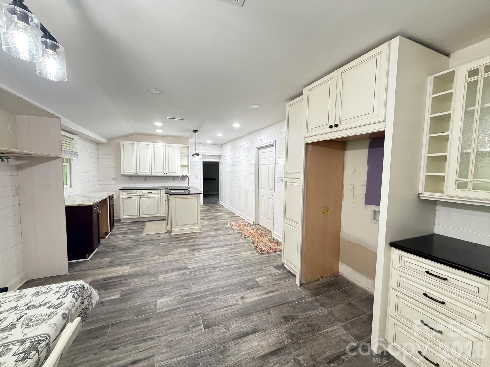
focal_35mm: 14
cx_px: 245
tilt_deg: -1.6
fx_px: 198
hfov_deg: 102.1
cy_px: 184
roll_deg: -0.1
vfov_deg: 85.7
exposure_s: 1/60
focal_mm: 2.22
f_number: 2.2
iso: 500
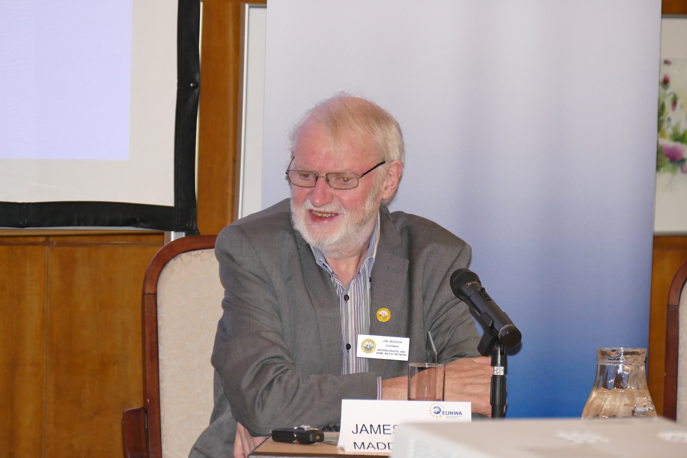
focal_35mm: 274
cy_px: 229
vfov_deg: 5.0
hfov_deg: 7.5
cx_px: 344
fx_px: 5228
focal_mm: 100.06
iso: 1250
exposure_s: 1/160
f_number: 4
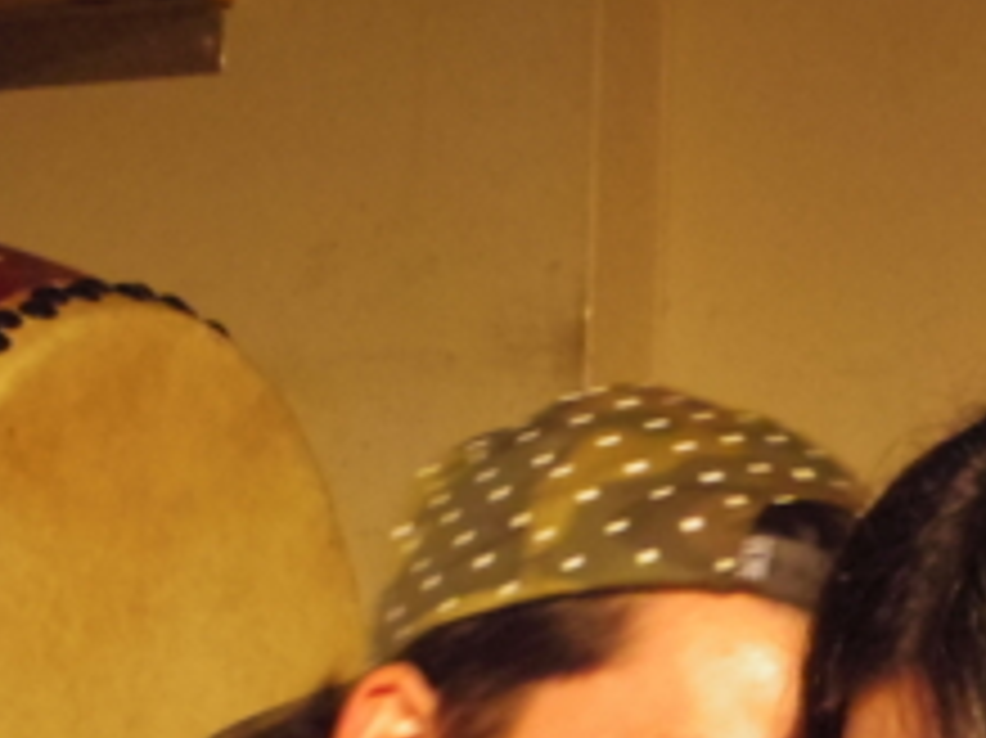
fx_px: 7089
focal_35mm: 249
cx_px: 698
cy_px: 943
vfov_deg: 5.9
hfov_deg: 8.0
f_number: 4.5
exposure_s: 1/40
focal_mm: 14
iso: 2000
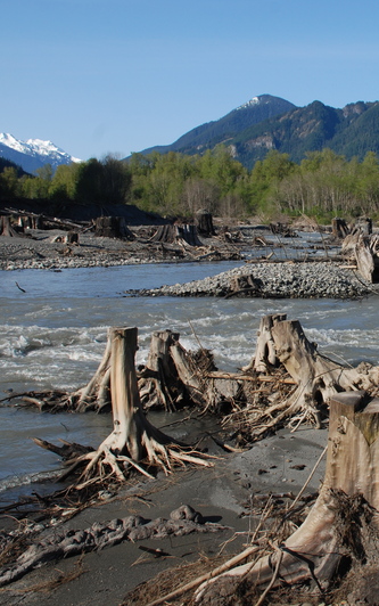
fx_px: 759
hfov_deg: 26.7
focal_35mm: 46
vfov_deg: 43.5
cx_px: 364
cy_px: 304
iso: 160
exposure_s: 1/250
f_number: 8
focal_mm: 20
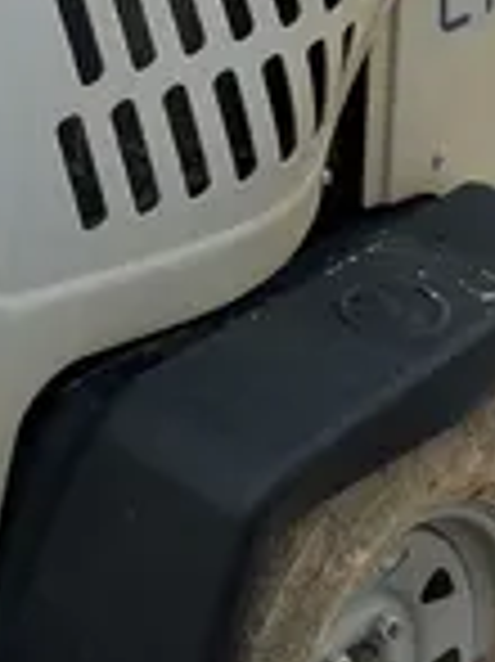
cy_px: -317
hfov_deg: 10.5
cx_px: -22
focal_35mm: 140
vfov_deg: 13.3
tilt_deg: -11.3
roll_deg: +0.1
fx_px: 2673
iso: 32
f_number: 1.8
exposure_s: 1/408
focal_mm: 3.99
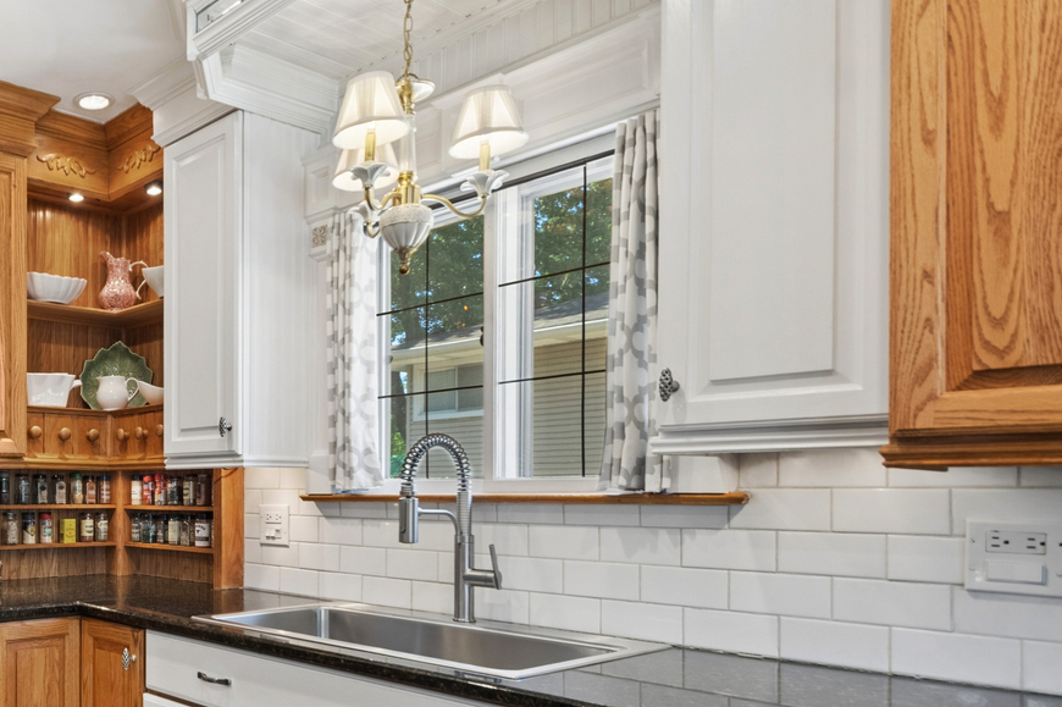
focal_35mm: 28
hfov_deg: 55.4
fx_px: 825
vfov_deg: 45.6
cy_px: 477
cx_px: 78
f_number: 8
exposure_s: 1/20
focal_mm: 10
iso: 400
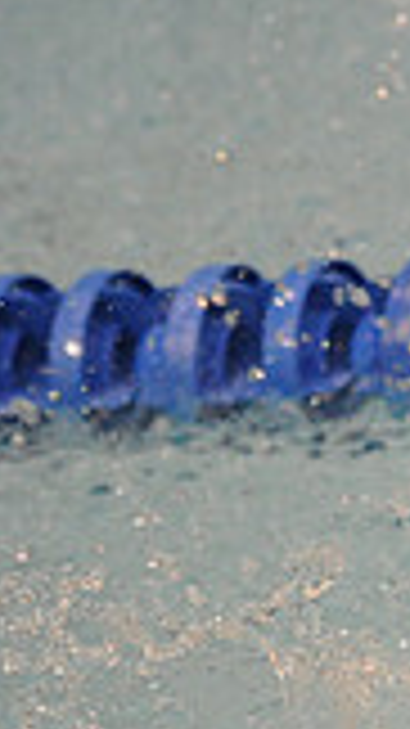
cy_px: 608
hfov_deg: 4.5
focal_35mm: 263
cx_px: 1158
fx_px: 5088
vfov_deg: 8.2
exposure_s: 1/640
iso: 6400
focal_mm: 70
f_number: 2.8
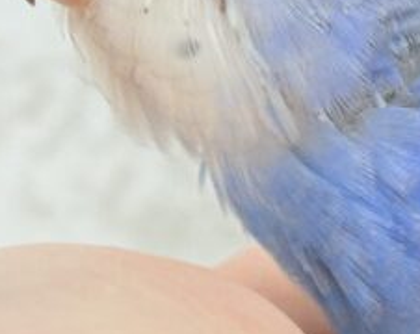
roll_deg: -0.2
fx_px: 3350
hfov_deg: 7.1
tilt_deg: +2.9
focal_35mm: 270
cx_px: 481
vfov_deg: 5.7
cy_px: -67
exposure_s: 1/50
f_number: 1.6
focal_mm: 5.96
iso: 32
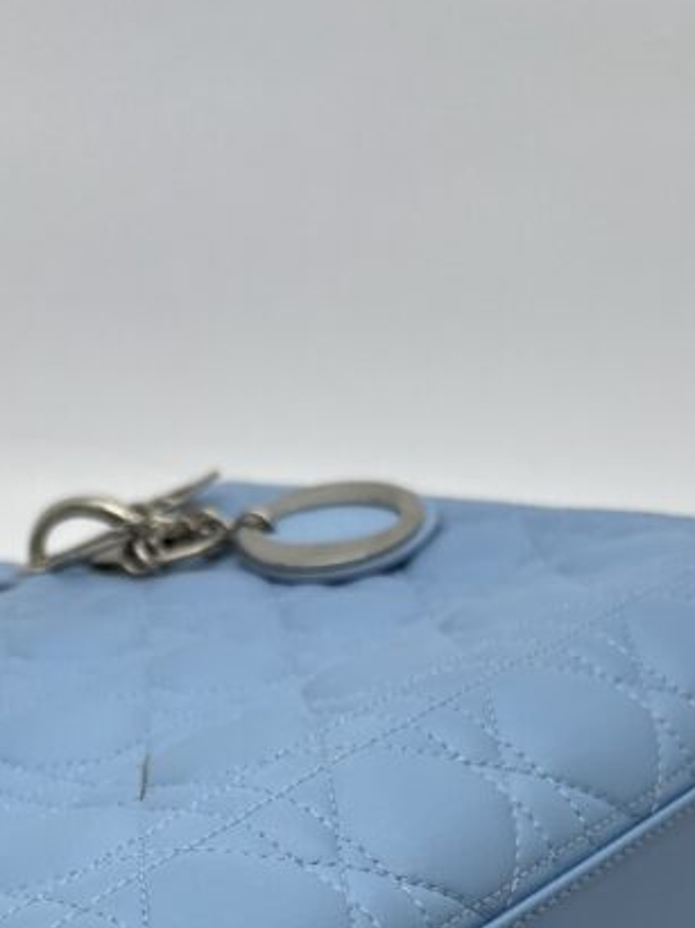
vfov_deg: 27.8
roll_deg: -5.9
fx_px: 1742
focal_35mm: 65
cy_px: 964
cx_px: 172
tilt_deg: -37.9
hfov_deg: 22.4
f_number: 1.5
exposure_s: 1/277
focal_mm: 5.7
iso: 40
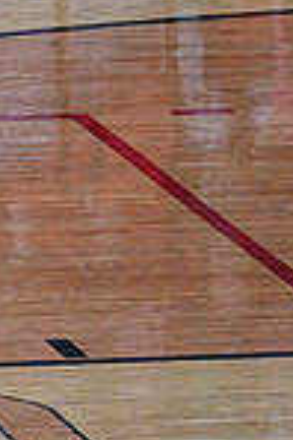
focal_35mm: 778
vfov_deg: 2.7
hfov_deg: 1.8
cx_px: -521
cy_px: -63
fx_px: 9519
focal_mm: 200
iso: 4000
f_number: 4
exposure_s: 1/400
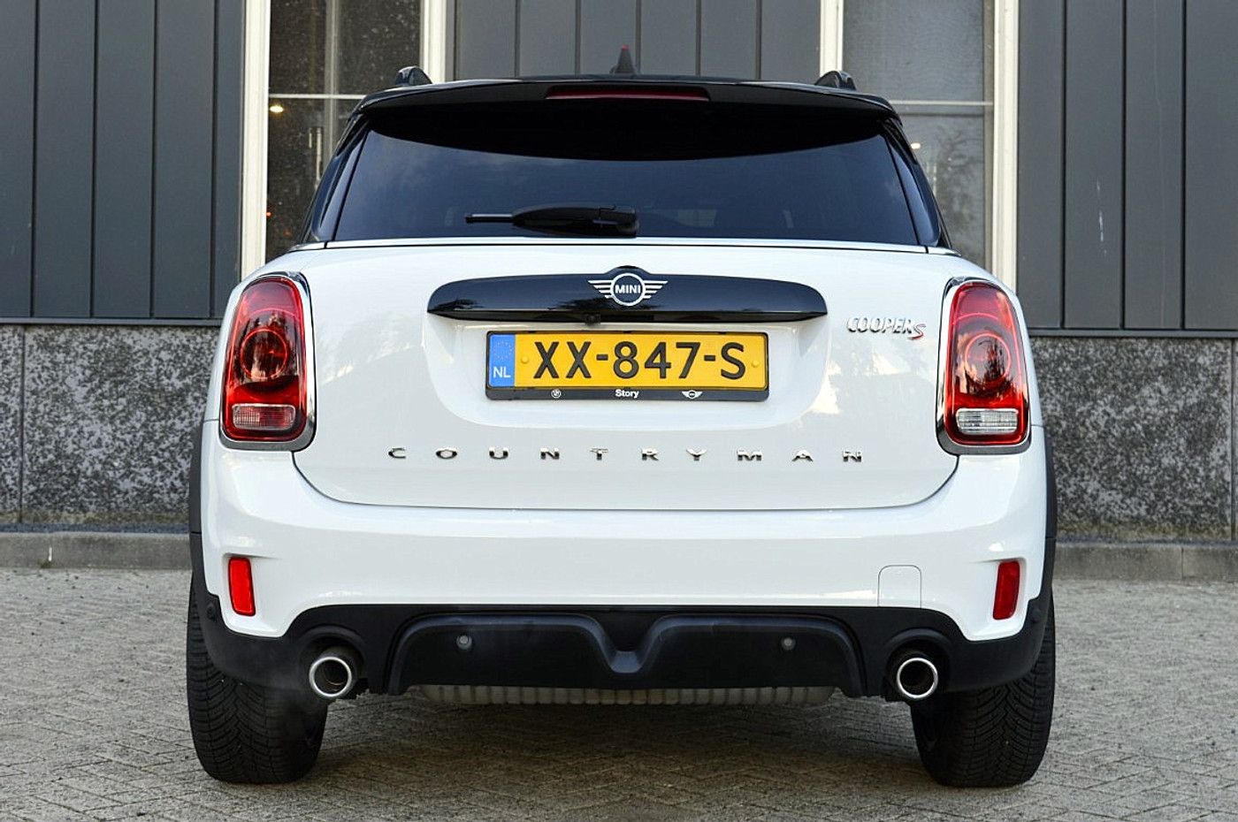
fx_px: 1855
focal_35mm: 54
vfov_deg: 25.0
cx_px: 619
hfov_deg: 36.9
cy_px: 411
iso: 400
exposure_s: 1/80
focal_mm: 36
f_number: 8
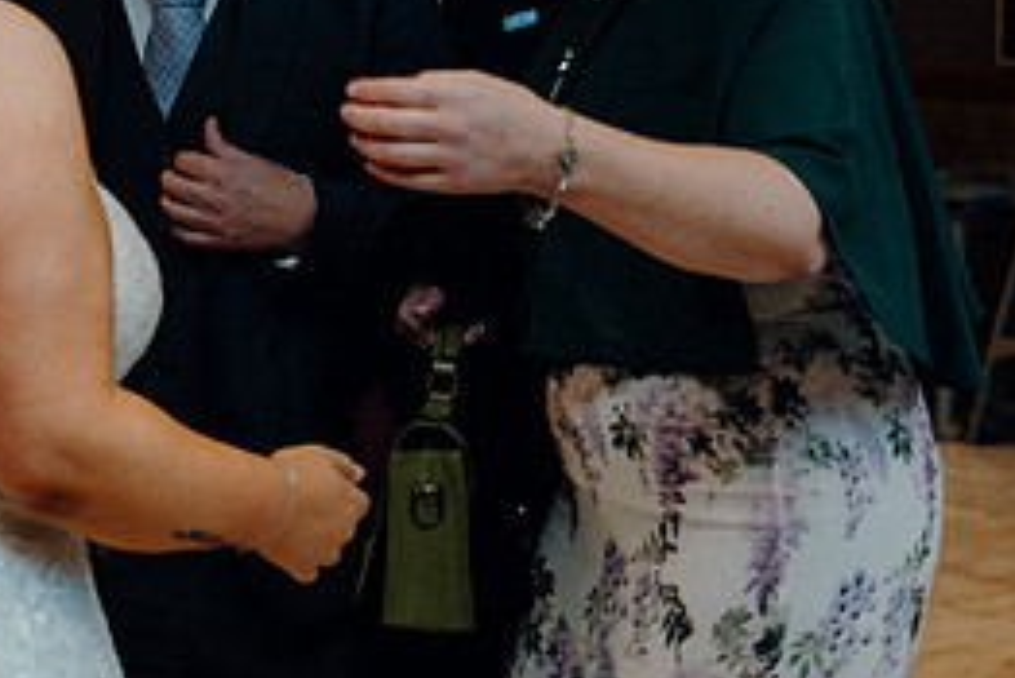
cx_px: 136
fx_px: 3244
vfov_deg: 11.9
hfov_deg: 17.6
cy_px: 165
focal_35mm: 115
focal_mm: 52
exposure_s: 1/160
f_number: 3.5
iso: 2500
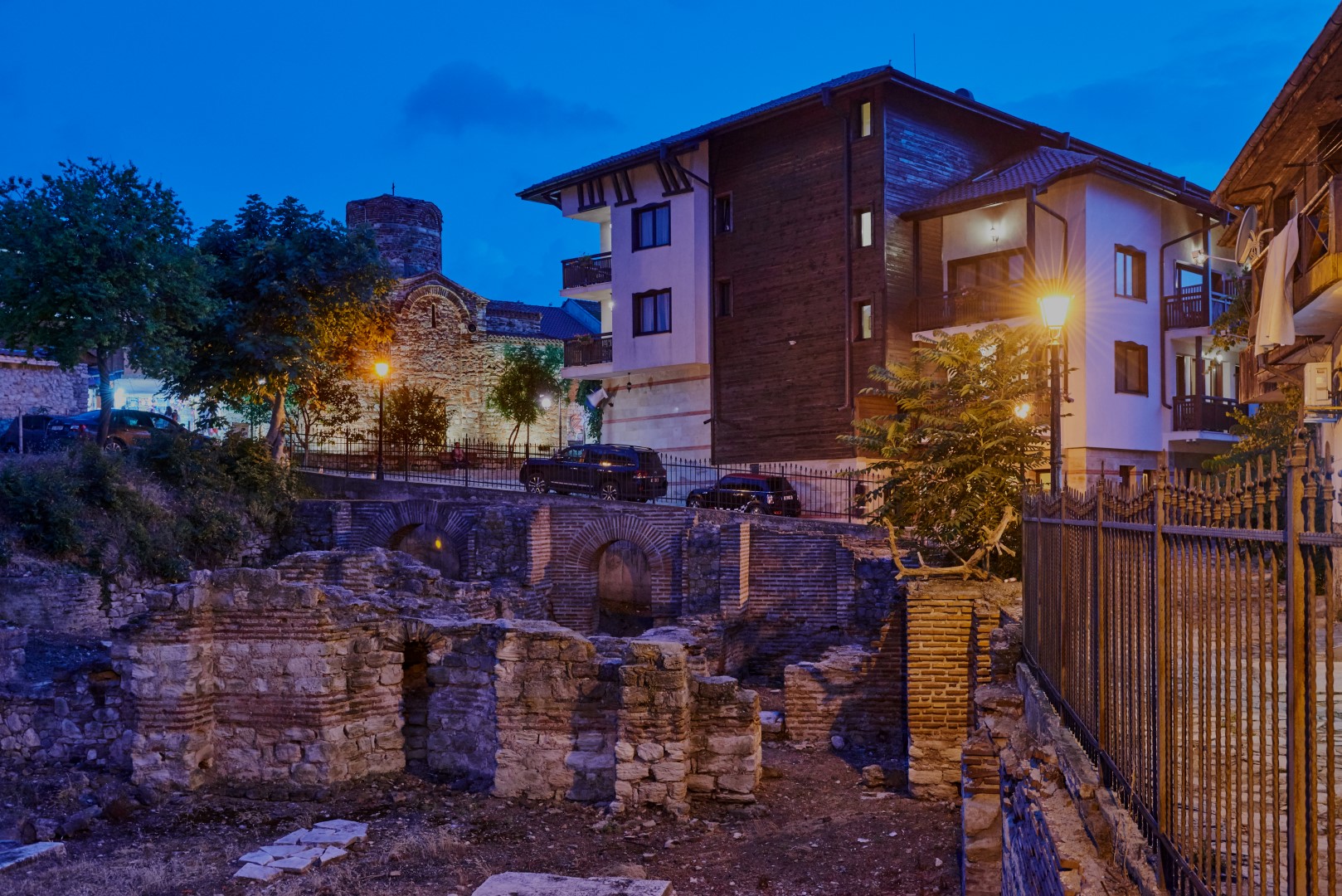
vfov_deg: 41.1
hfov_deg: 58.7
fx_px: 1193
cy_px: 448
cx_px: 671
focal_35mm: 32
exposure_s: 1/2.5
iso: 1250
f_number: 8
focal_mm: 32
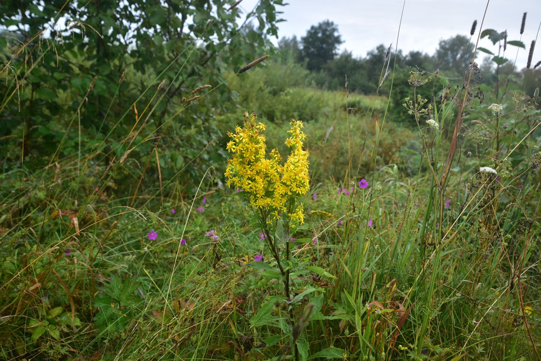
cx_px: 270
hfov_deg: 39.6
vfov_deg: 27.0
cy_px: 180
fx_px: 751
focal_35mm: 50
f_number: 9
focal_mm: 50
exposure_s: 1/125
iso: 320
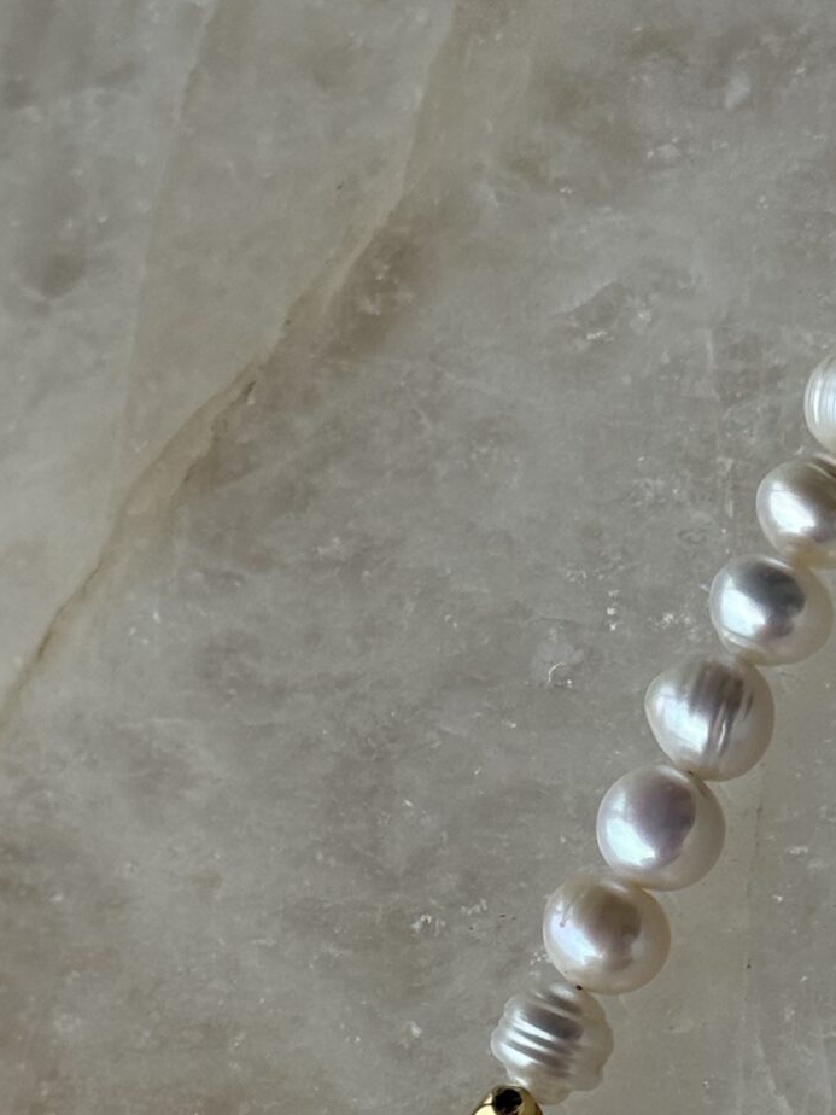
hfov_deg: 11.1
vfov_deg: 14.8
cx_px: 401
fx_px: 4283
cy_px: 827
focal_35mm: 133
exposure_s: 1/1543
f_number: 1.78
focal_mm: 6.76
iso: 64
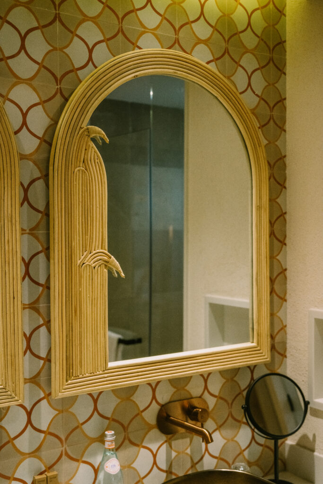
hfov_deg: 28.1
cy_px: 242
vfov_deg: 41.1
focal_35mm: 48
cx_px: 162
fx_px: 646
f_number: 3.2
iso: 640
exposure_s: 1/200
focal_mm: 48
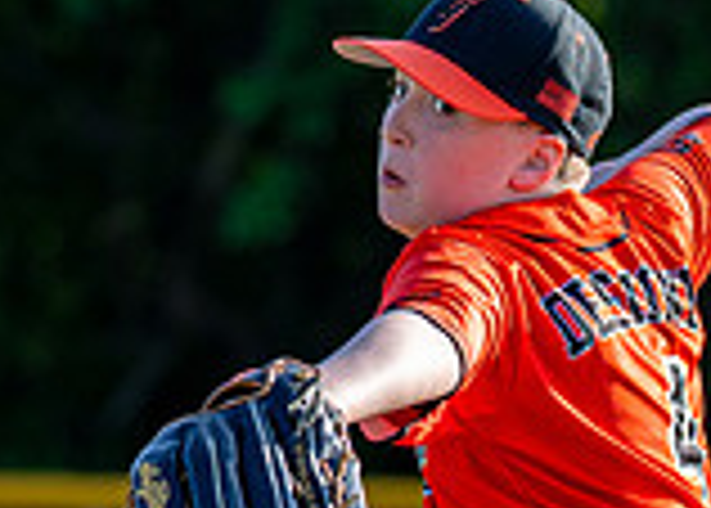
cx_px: 555
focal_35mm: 780
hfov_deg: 2.6
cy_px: 536
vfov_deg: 1.8
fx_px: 15757
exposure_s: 1/800
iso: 100
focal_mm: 111
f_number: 2.8
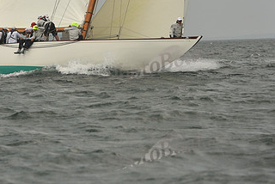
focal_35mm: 290
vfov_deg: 4.7
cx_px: 62
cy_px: 31
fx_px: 2217
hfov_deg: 7.1
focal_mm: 160
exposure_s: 1/500
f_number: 6.3
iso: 250
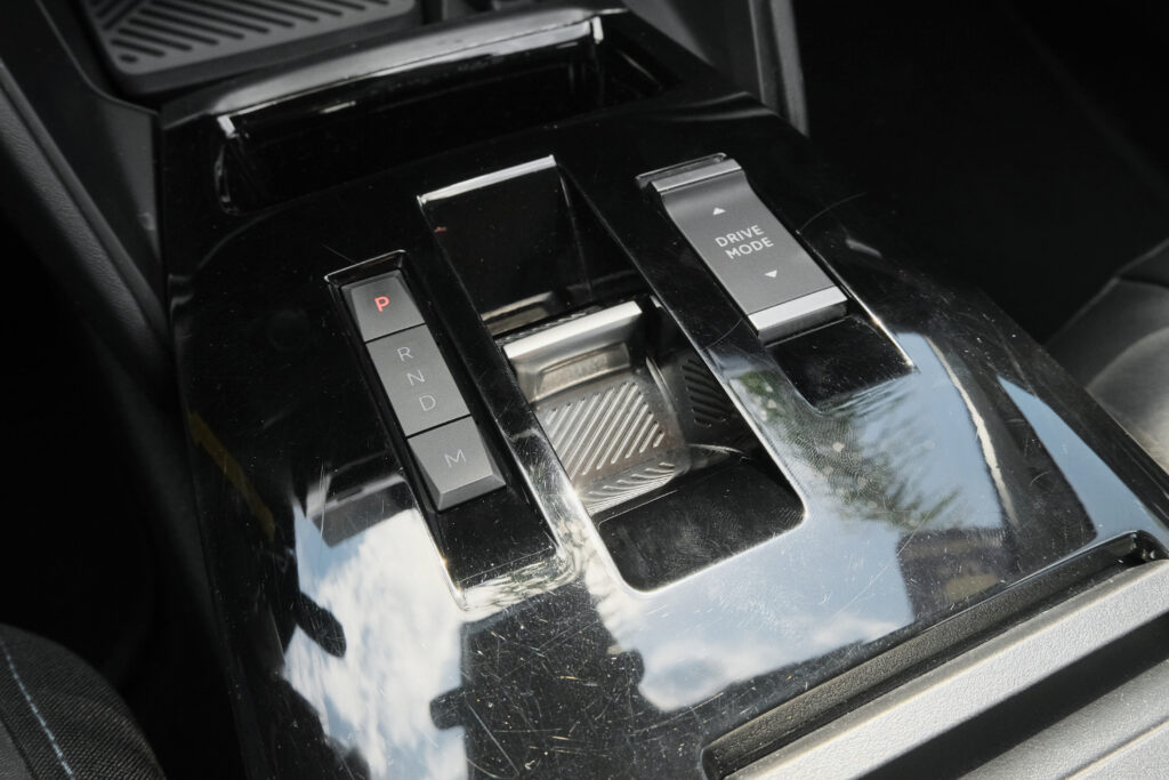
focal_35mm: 30
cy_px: 390
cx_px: 584
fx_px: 974
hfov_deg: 61.9
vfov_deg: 43.6
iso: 2000
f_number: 9
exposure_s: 1/200
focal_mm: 19.7
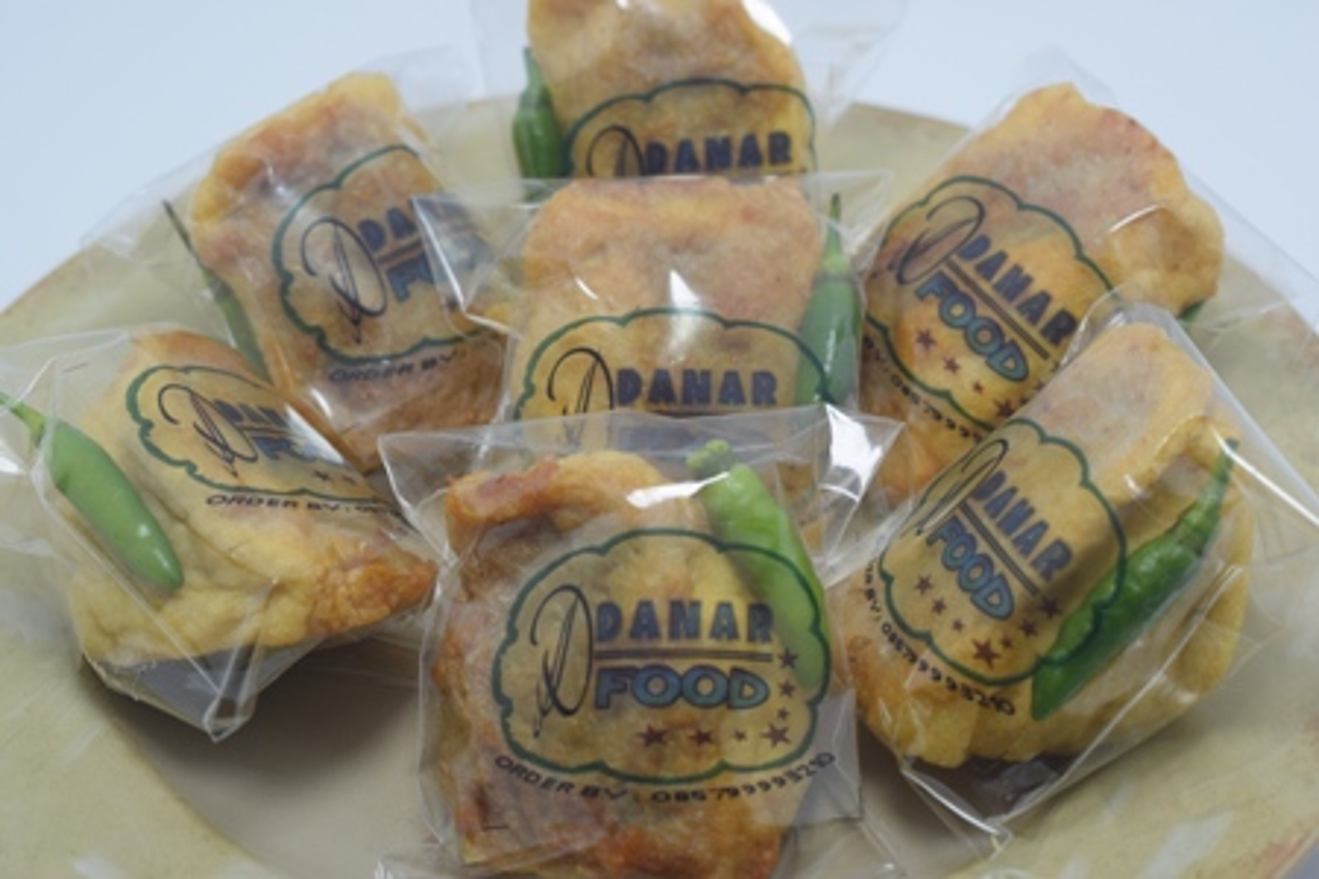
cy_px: 440
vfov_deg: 19.7
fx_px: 2528
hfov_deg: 29.2
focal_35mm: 69
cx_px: 660
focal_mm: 46
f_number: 8
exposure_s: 1/250
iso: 320
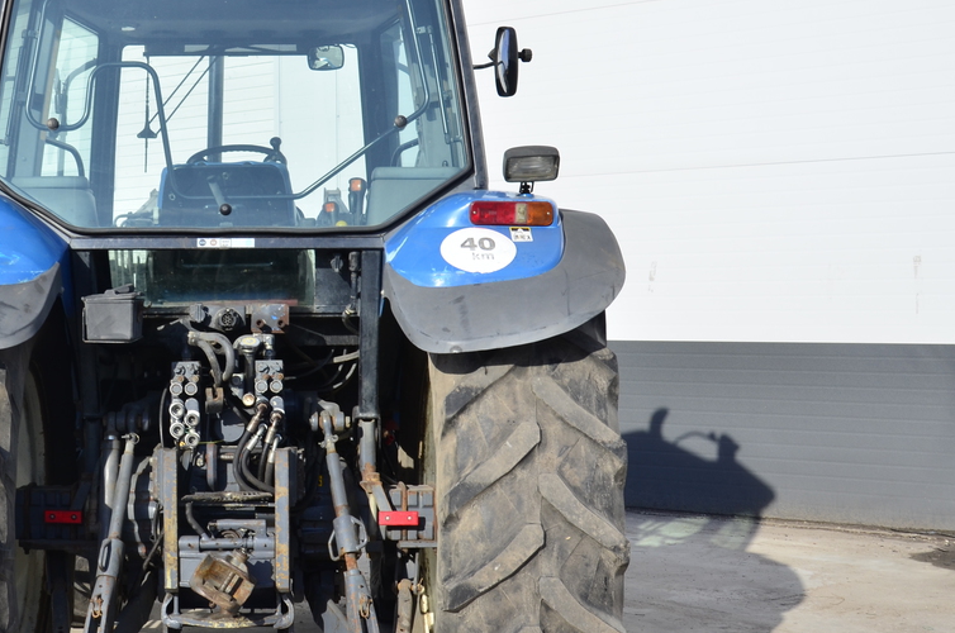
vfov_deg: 24.1
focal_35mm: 56
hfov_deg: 34.8
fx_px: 1483
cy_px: 346
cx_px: 213
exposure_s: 1/200
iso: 125
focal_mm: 22
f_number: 10
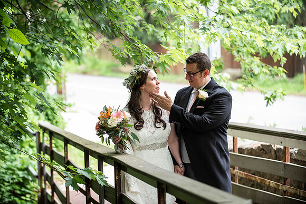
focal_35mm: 102
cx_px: 153
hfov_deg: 20.0
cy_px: 102
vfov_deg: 13.4
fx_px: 867
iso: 640
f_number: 2.8
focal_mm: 102
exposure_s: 1/400
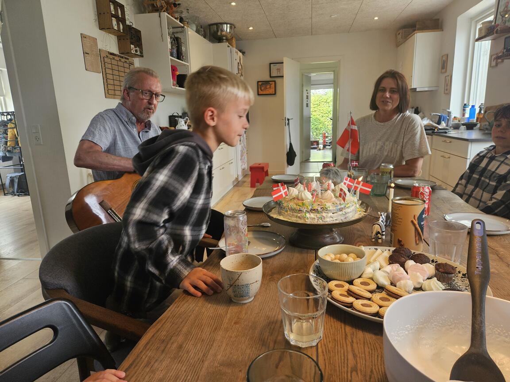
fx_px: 339
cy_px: 191
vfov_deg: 58.9
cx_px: 255
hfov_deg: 73.9
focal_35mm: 23
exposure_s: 1/100
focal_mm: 5.4
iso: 80
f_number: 1.8
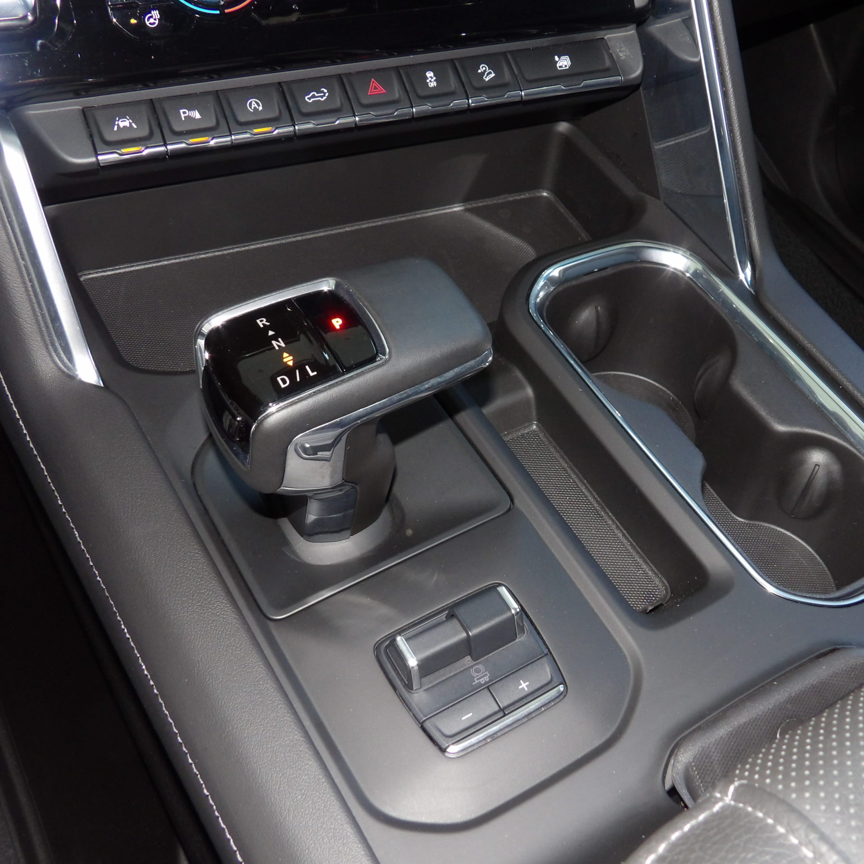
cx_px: 550
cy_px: 432
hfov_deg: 42.5
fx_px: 1101
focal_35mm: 39
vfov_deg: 42.8
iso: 200
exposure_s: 1/33
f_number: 3.6
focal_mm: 5.9
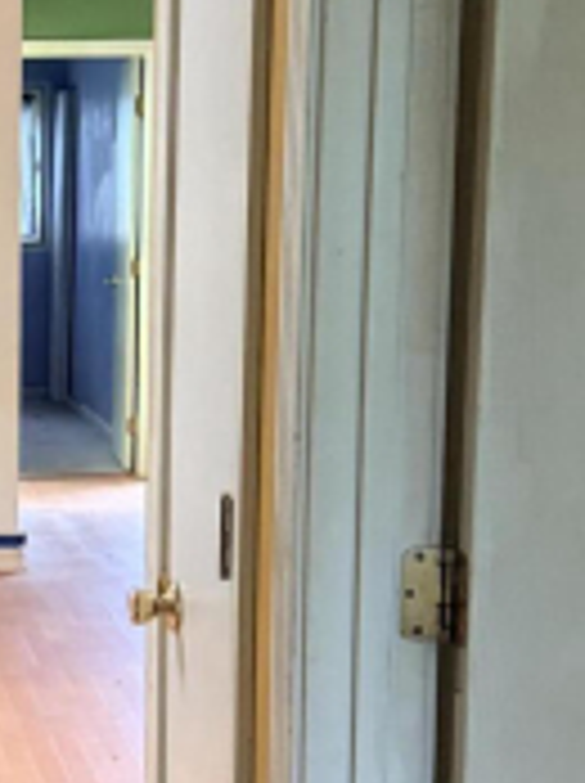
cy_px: 416
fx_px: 2078
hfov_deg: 15.3
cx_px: -158
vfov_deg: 21.3
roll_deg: +1.6
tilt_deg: -9.3
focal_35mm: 92
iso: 800
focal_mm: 6.76
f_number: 1.78
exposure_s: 1/57
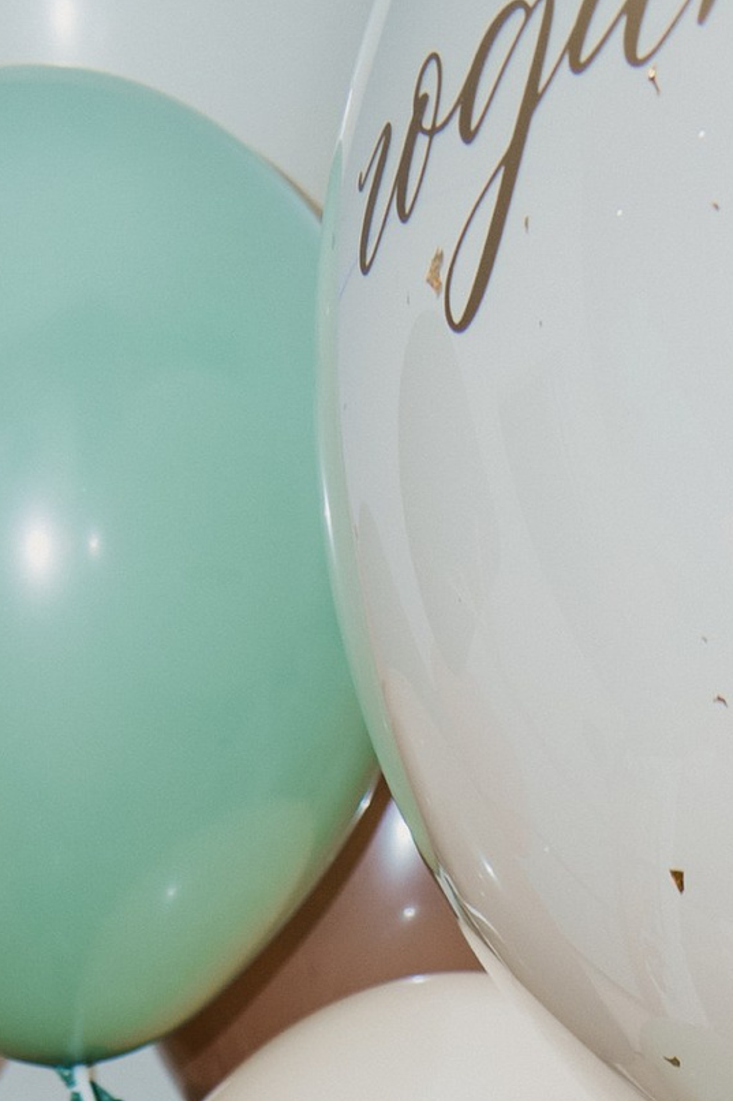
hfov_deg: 7.6
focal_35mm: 181
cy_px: 2572
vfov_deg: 10.0
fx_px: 5530
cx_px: 520
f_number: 3.5
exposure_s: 1/160
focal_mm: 38
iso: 100
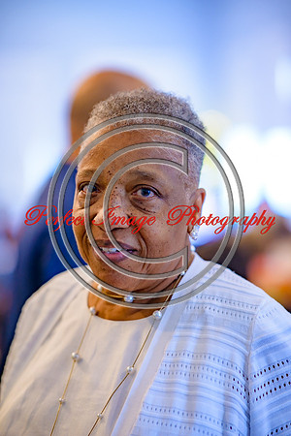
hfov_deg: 13.0
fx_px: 1273
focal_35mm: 105
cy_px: 218
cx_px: 146
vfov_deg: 19.5
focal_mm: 105
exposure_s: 1/125
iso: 640
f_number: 2.2
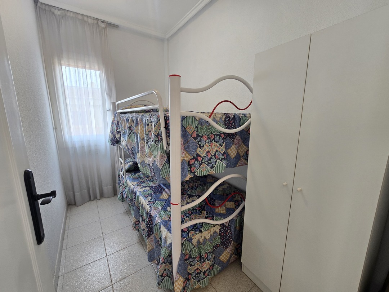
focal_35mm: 13
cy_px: 146
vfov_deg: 89.9
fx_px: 146
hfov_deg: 106.2
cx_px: 194
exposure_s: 1/50
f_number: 2.2
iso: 100
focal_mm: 2.2
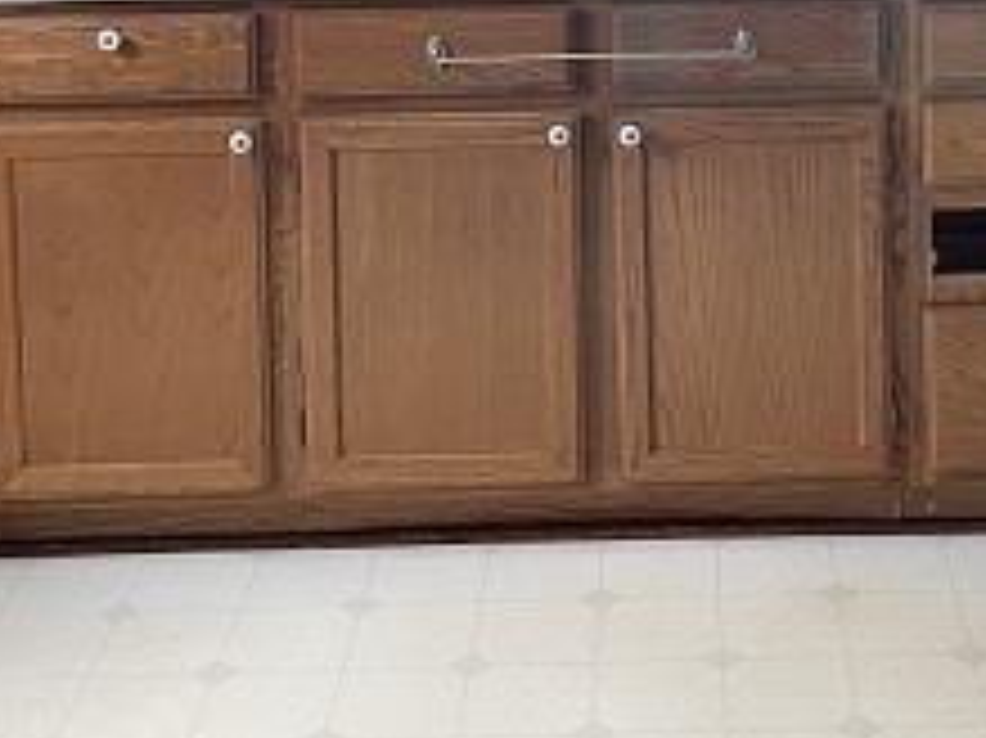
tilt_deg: -6.8
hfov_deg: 25.3
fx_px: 2164
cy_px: -166
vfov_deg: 18.3
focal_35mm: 76
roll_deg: +1.2
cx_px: 756
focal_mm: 4.2
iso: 125
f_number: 1.6
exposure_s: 1/84
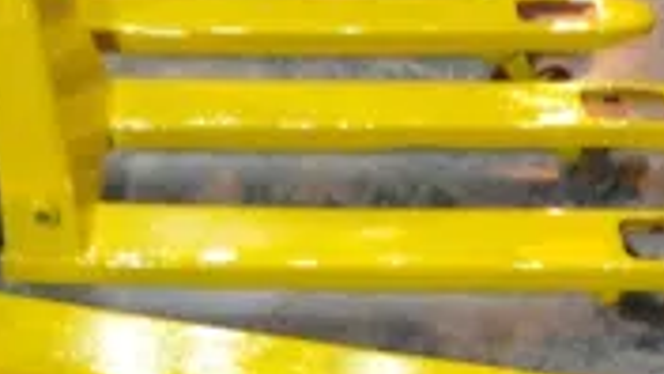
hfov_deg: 31.2
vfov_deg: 17.1
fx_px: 1180
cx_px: 234
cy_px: 457
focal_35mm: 67
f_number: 1.9
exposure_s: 1/20
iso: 640
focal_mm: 3.6
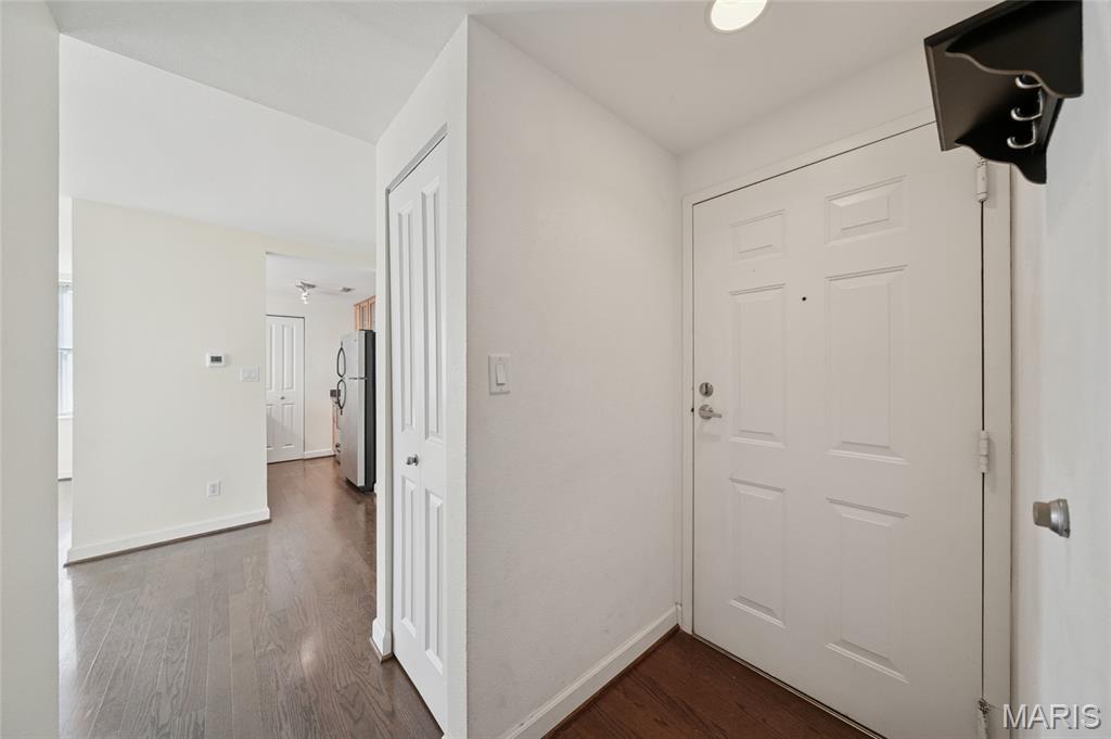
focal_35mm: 12
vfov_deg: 89.9
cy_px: 370
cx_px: 556
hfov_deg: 112.7
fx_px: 370
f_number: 8
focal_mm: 12
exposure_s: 1/30
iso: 400
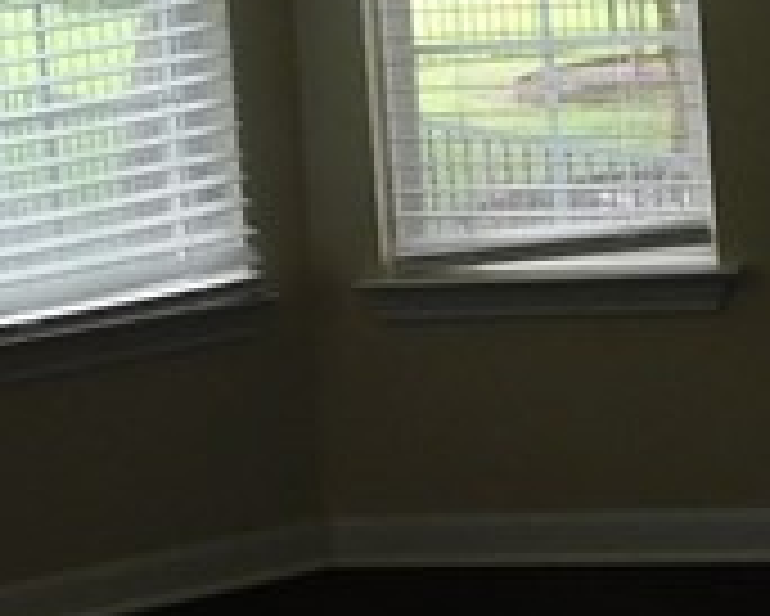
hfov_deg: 13.7
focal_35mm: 140
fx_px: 3192
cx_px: 279
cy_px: -121
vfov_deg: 10.8
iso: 125
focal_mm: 4.1
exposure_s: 1/50
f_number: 3
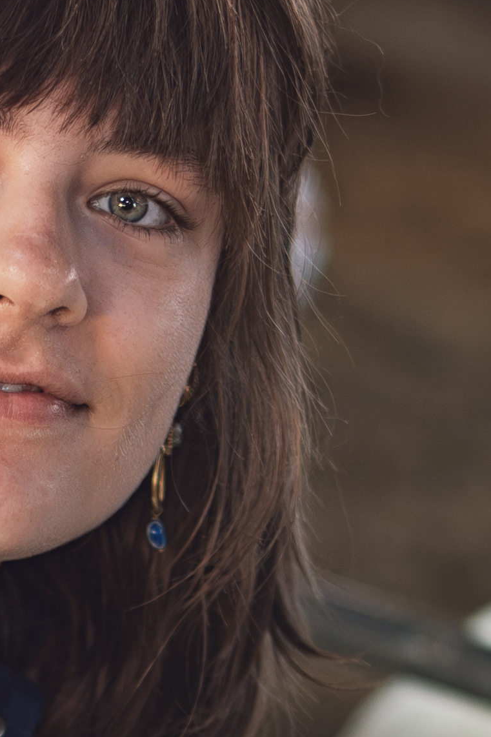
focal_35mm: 285
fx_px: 5826
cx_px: 91
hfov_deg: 4.8
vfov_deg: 7.1
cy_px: 1023
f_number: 1.4
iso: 250
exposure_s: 1/640
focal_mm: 35
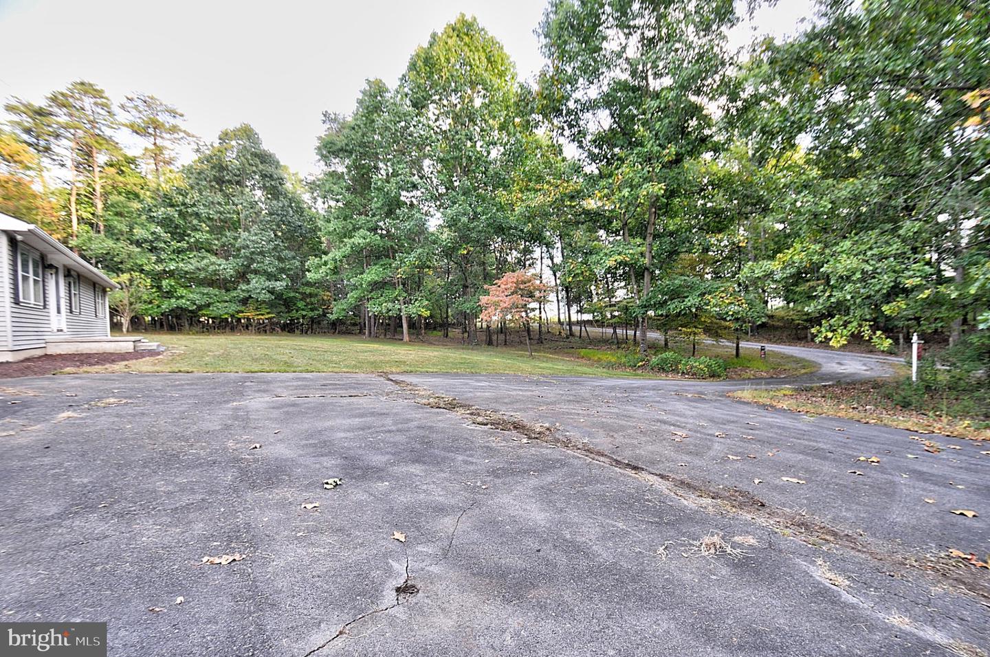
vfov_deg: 77.2
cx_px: 495
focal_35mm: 15
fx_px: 412
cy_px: 328
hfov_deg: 100.5
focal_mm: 10
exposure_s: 1/60
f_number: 6.3
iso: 640
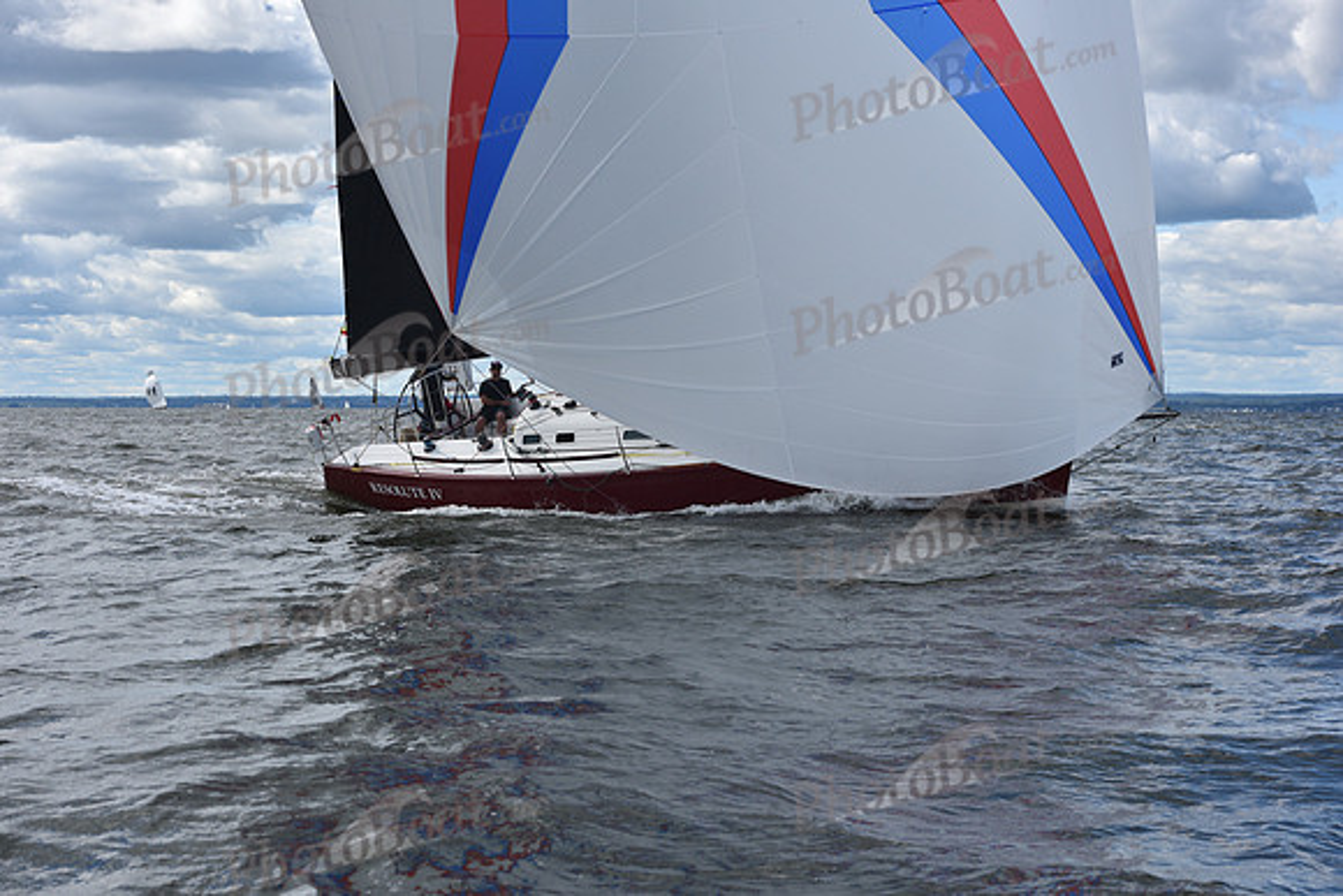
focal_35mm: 70
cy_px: 448
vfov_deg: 19.5
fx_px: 2612
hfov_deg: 28.8
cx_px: 672
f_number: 8
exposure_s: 1/1000
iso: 250
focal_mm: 70
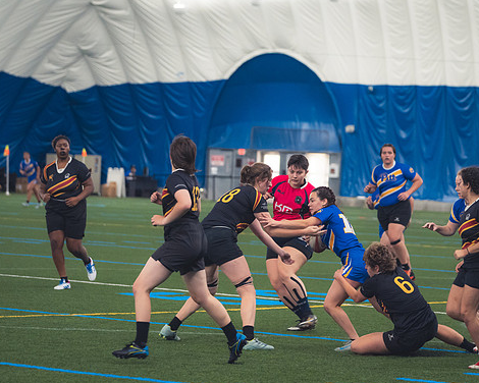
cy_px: 195
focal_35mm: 177
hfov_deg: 10.9
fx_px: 2509
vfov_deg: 8.7
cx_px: 280
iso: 2800
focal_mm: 102
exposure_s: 1/320
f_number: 2.8
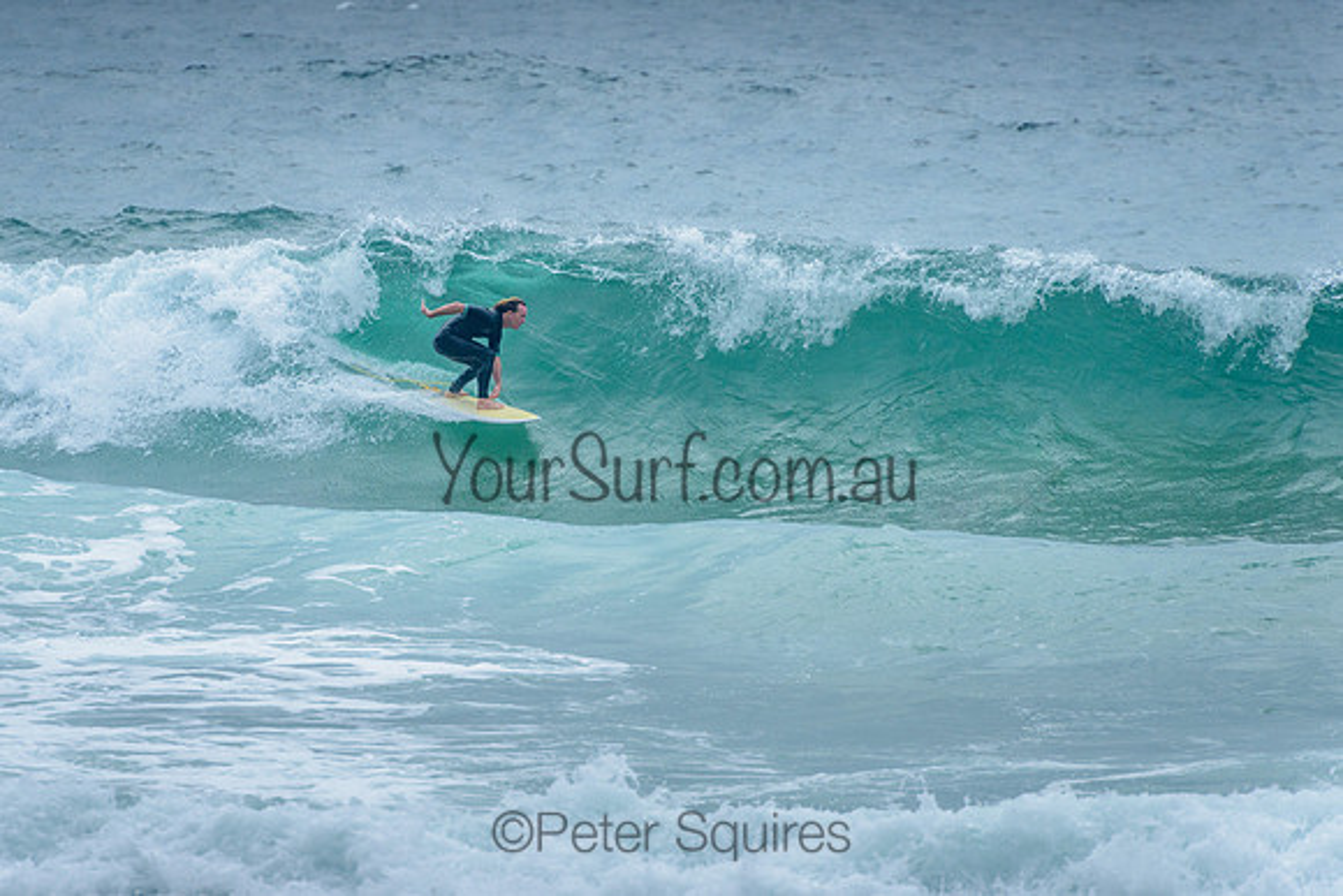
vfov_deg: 2.8
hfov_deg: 4.2
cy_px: 375
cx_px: 577
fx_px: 18289
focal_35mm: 490
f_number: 7.1
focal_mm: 400
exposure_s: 1/1600
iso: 500
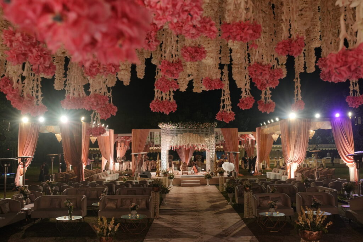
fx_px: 353
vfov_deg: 37.9
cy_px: 121
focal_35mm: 35
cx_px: 182
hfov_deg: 54.4
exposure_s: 1/8
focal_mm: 35
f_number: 11
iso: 800
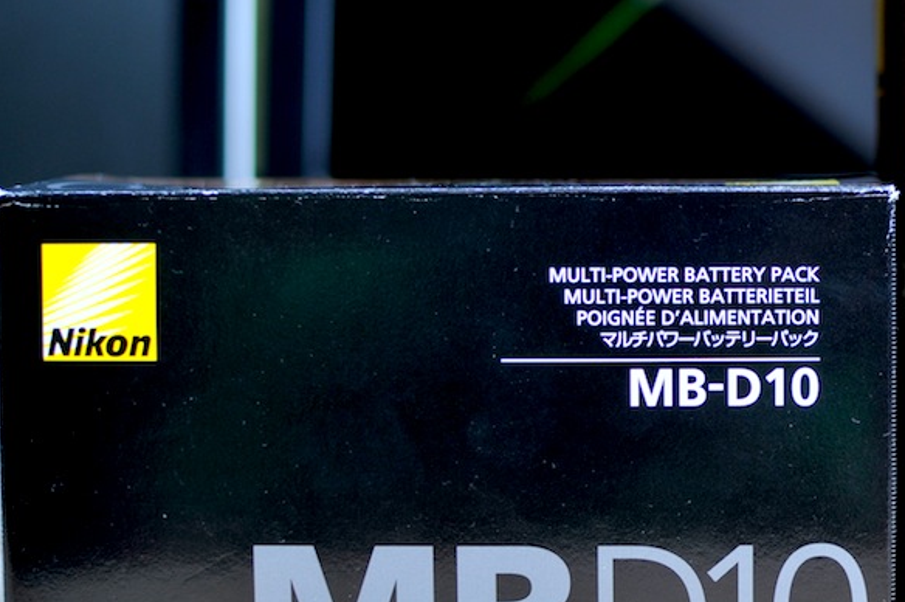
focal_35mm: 90
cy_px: 239
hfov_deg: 22.4
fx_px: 2256
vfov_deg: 15.2
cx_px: 719
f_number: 2.5
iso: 160
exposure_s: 1/125
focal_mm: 35
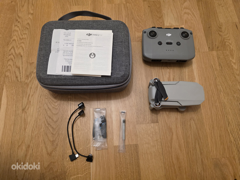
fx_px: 159
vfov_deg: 58.9
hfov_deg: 73.9
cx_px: 120
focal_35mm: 23
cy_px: 90
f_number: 1.7
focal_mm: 6.3
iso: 640
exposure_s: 1/101
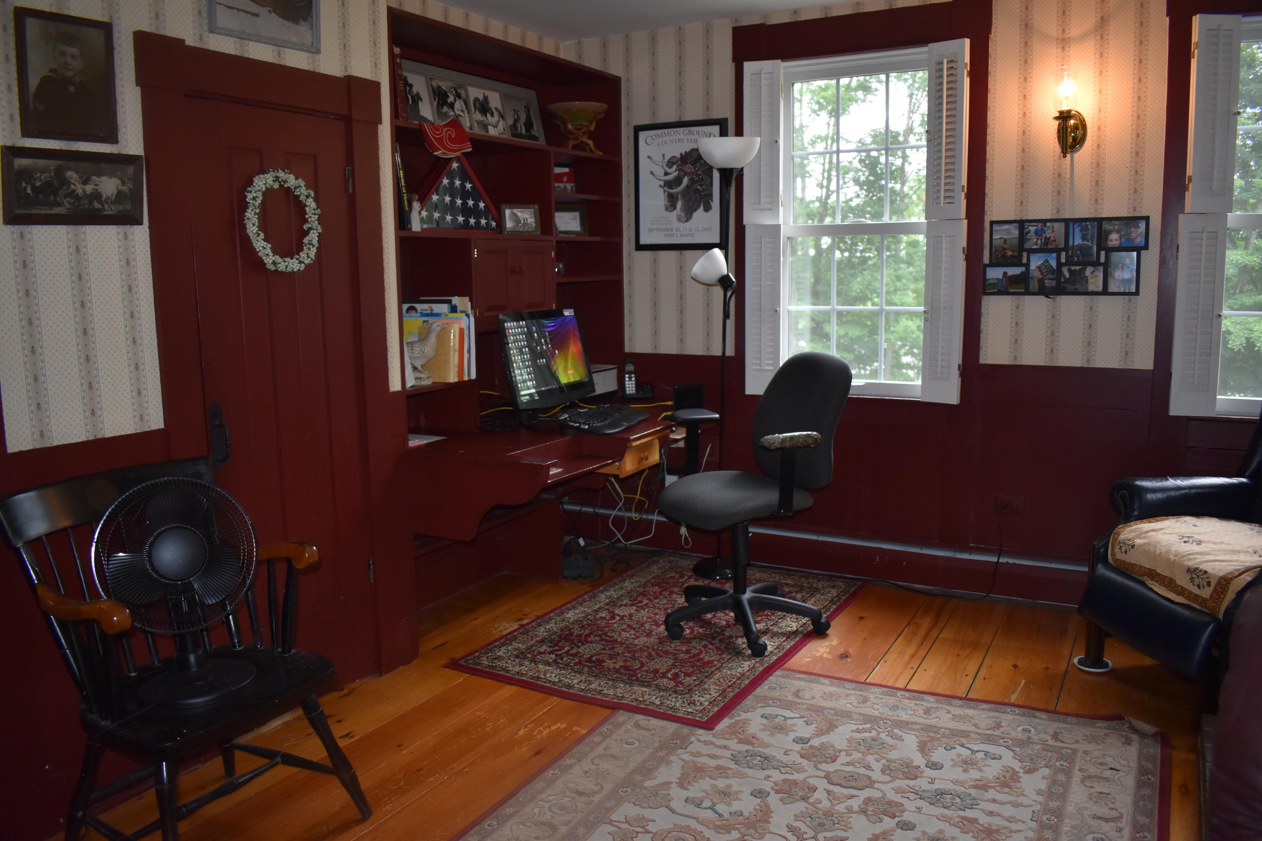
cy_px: 420
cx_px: 631
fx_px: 946
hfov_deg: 67.4
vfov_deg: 47.9
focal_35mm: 27
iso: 800
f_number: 3.5
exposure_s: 1/125
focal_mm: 18
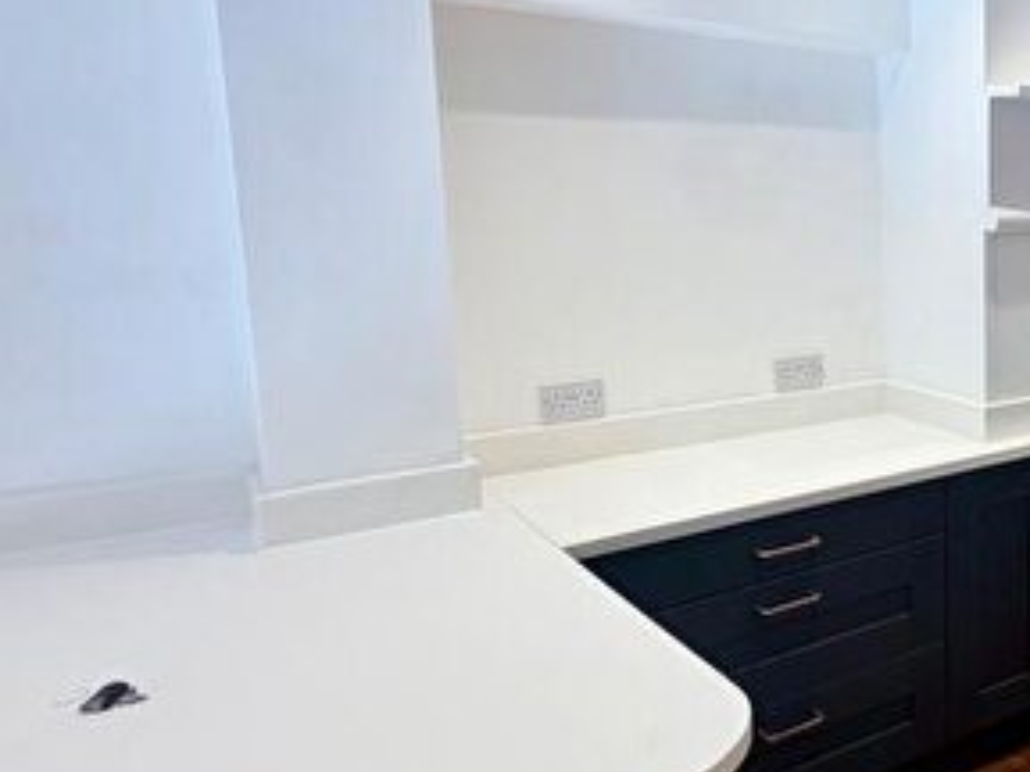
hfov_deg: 44.0
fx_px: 1012
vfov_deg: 41.7
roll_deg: -0.7
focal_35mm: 34
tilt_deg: -8.1
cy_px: 327
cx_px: 1080
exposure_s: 1/100
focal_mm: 2.22
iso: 80
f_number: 2.2
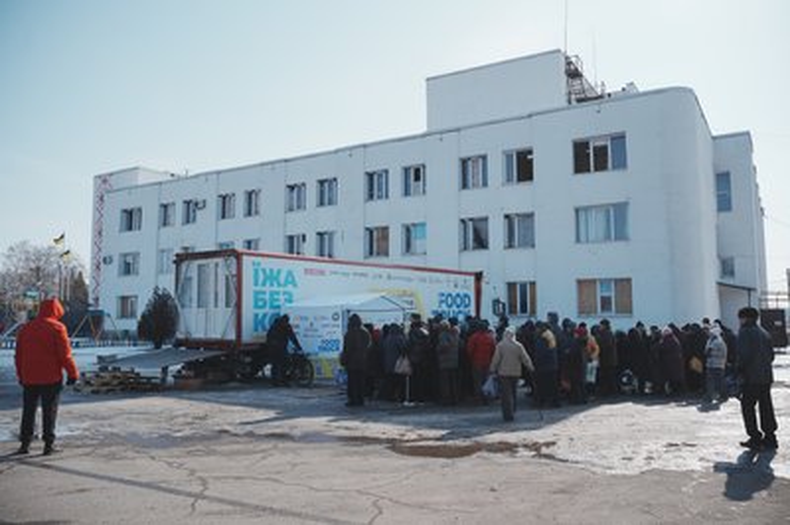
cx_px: 395
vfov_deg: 46.3
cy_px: 262
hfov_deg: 65.5
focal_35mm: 28
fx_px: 614
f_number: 4
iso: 100
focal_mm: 28
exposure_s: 1/1600
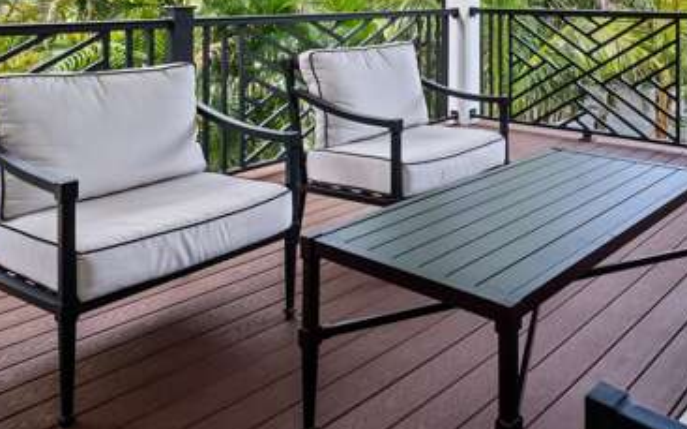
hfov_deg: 54.4
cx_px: 577
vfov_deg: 34.9
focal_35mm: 32
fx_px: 599
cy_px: -21
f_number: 8
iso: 1250
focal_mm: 10
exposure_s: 1/250
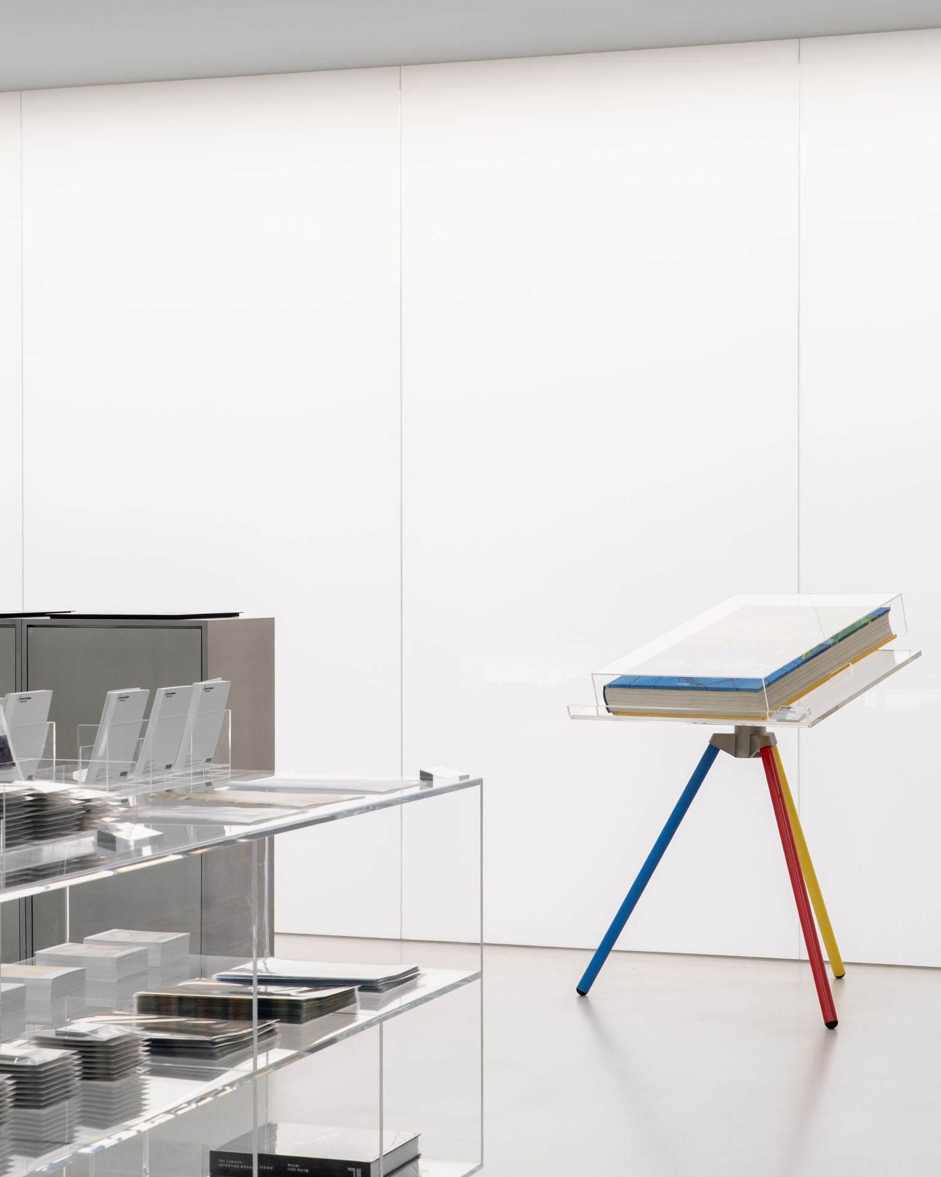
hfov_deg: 22.8
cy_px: 560
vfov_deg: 28.3
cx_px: 503
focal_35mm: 67
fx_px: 2333
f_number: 10
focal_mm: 46
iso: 200
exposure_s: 1/2
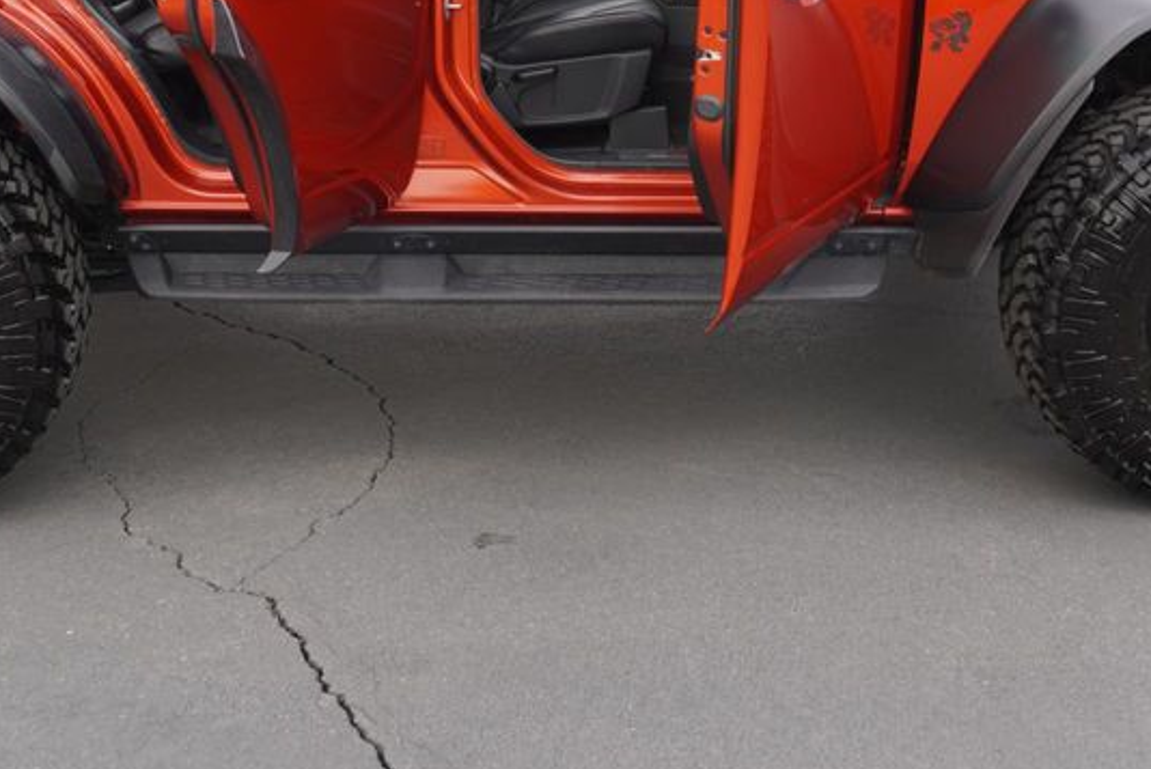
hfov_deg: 42.6
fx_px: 1472
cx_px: 498
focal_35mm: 46
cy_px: 73
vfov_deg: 28.2
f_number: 5
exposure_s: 1/100
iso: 100
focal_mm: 16
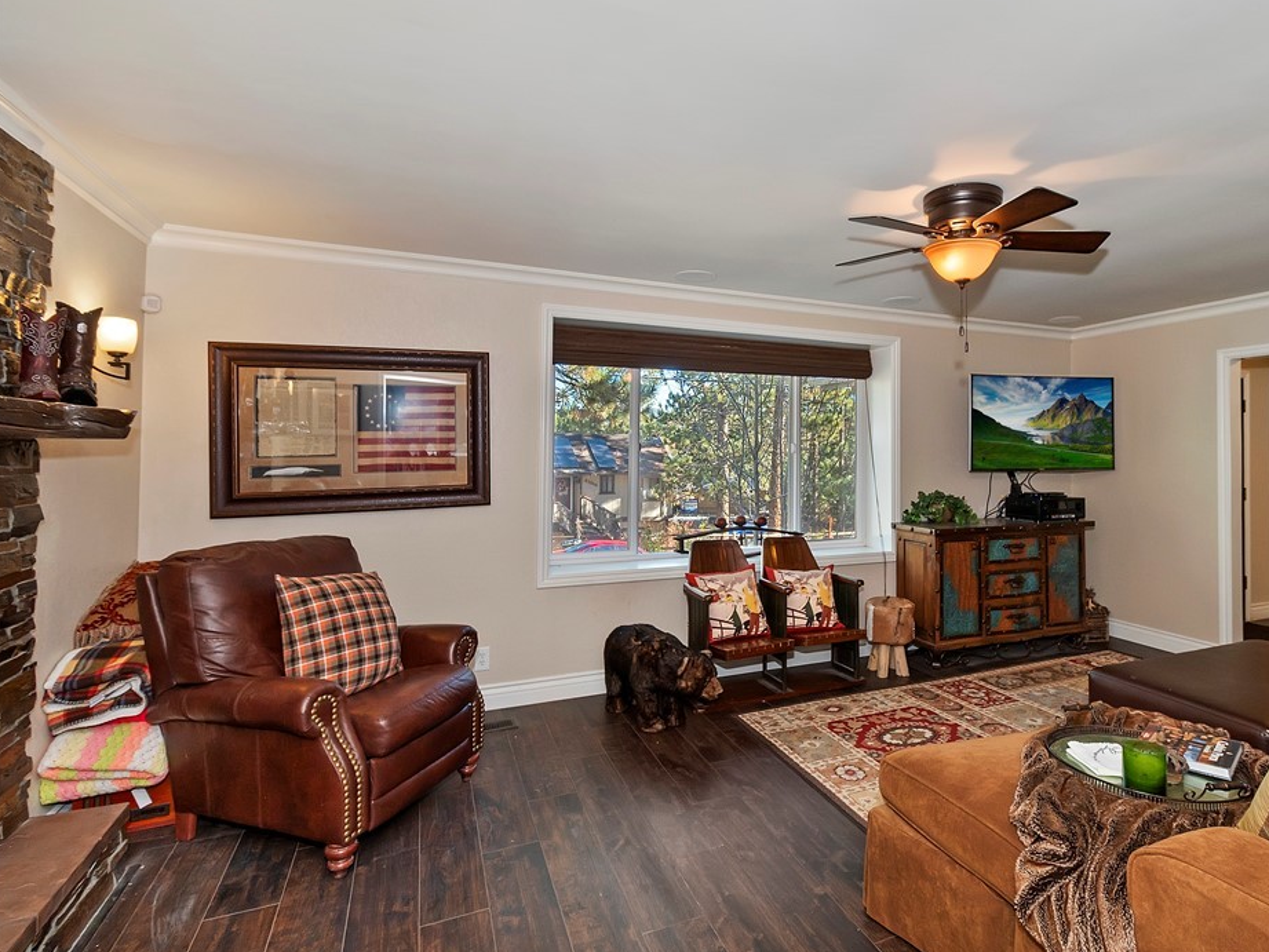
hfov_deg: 90.2
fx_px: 623
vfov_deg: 74.7
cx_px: 741
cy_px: 464
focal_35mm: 17
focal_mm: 10
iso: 400
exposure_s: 1/30
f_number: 8
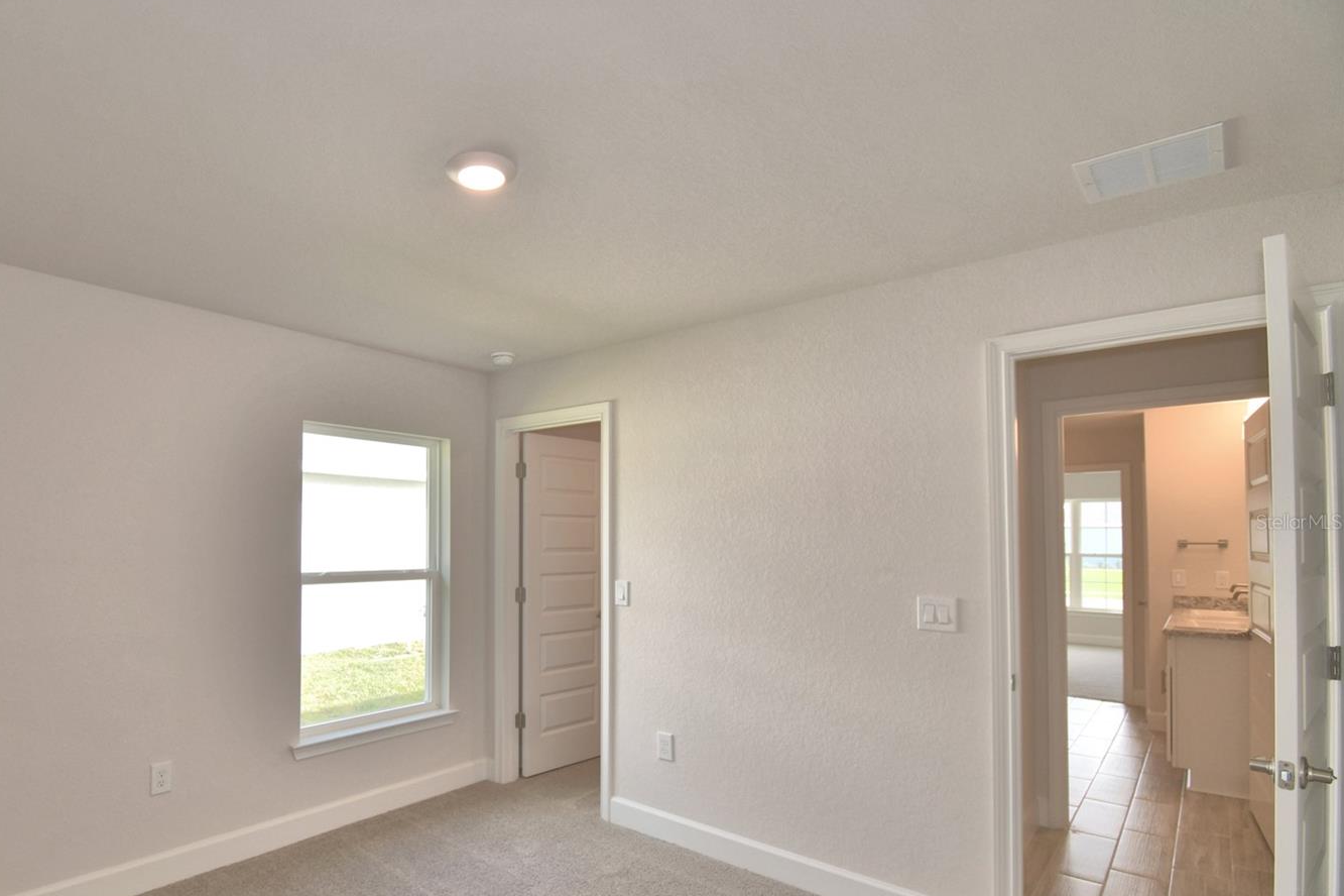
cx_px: 539
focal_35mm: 18
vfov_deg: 66.9
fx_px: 672
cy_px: 522
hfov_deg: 88.9
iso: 100
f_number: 4.5
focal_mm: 10
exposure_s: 1/60
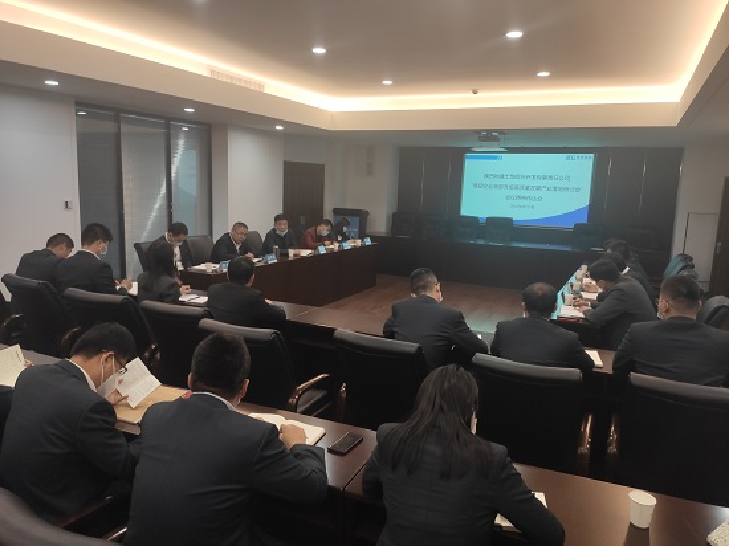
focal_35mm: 26
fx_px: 547
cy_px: 273
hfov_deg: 67.3
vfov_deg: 53.0
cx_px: 364
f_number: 1.75
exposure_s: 1/50
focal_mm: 4.77
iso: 159
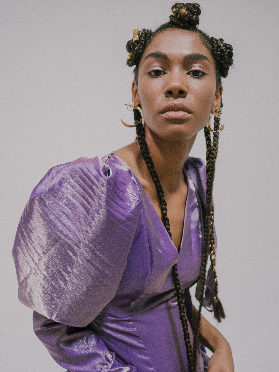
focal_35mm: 34
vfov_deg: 54.0
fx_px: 365
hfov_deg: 41.8
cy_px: 186
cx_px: 140
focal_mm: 17
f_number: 1.8
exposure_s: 1/15
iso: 400
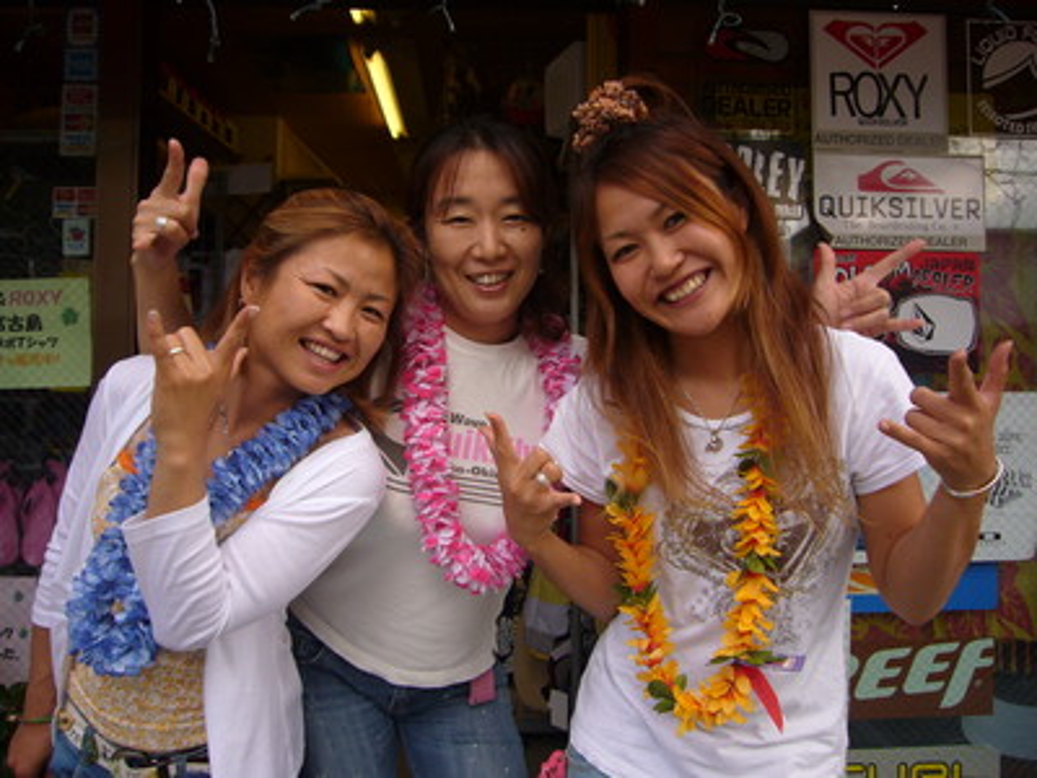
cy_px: 389
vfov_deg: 46.8
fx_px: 899
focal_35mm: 30
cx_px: 518
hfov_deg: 60.0
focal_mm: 4.9
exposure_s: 1/250
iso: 80
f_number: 2.9
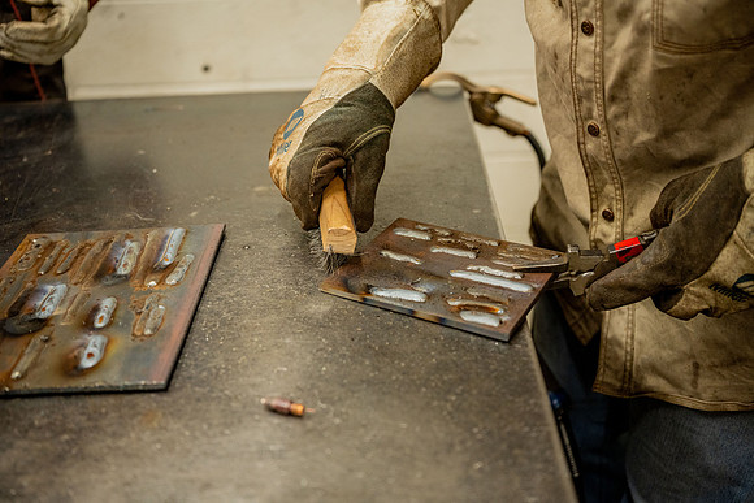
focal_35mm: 40
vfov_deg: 33.4
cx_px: 377
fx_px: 838
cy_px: 252
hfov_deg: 48.4
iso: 640
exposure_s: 1/250
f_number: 2.8
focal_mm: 40
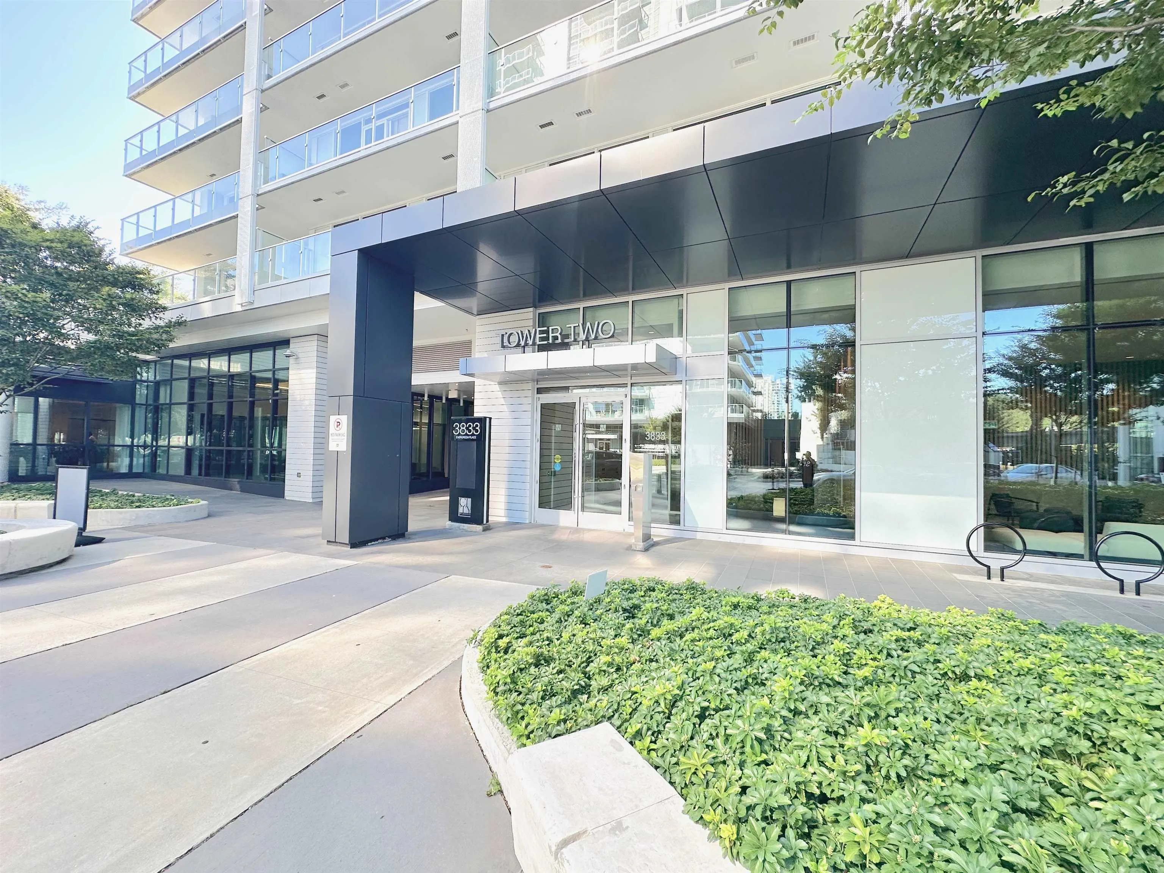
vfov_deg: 85.7
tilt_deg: +2.3
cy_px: 436
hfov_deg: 102.1
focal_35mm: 14
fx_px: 471
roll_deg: -0.8
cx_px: 582
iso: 40
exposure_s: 1/175
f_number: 2.2
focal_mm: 2.22
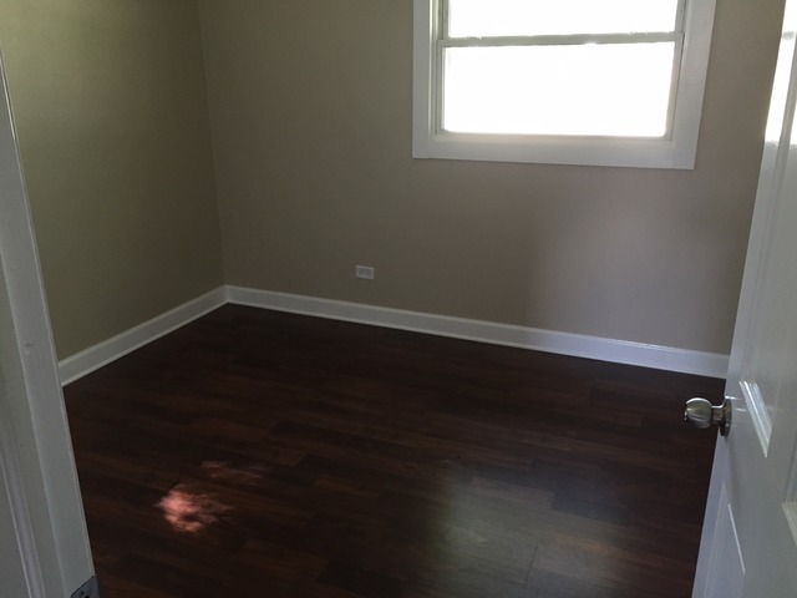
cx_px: 398
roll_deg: +0.0
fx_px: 668
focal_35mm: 29
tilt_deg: -19.2
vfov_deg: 48.2
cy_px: 299
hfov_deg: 61.7
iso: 160
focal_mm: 4.15
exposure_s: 1/30
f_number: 2.2
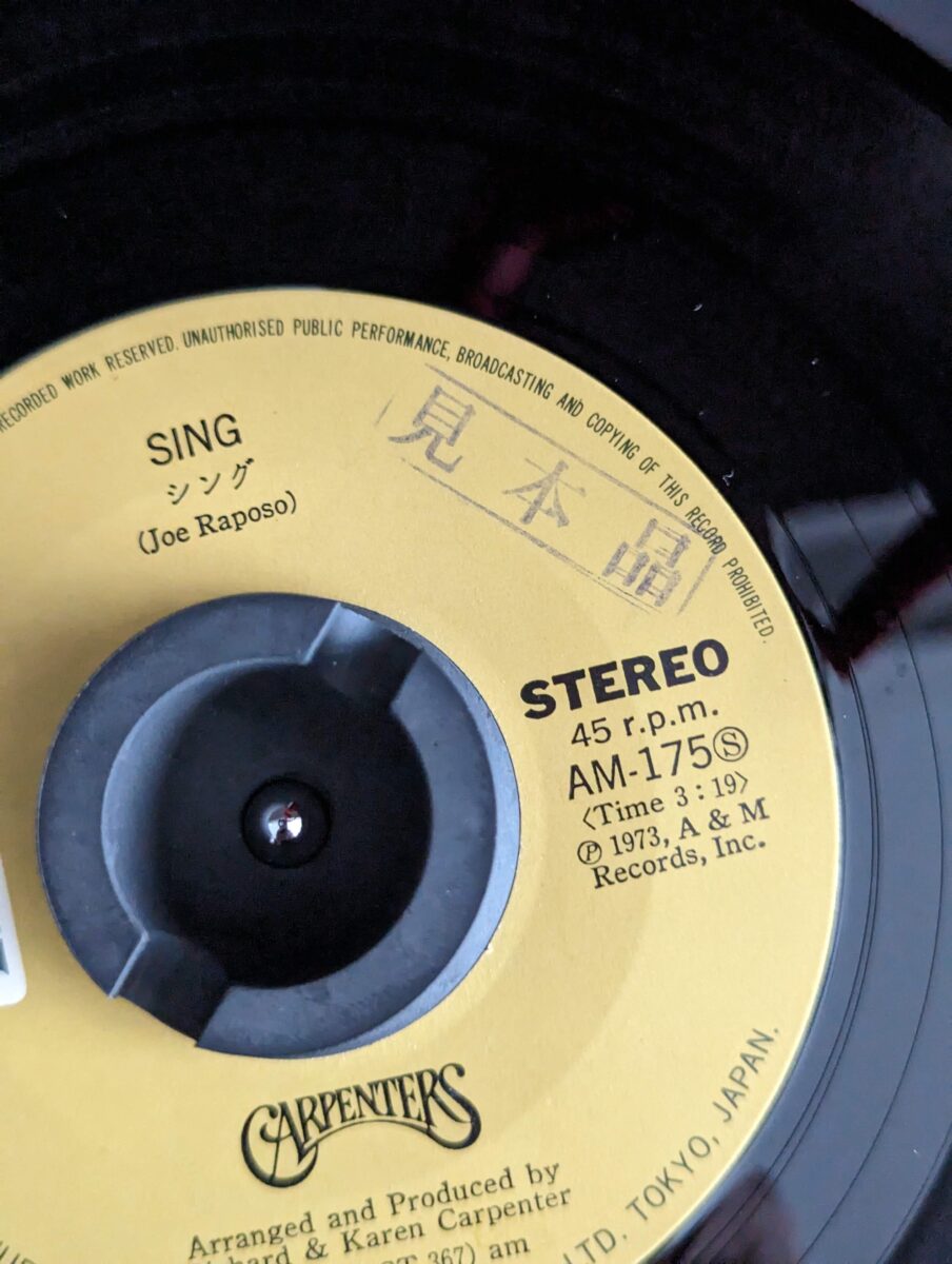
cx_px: 476
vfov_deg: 39.6
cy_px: 632
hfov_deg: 30.3
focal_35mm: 48
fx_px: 1755
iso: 1928
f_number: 1.85
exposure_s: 1/29.7
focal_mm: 6.81
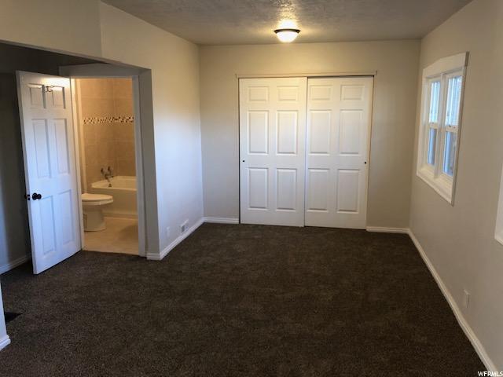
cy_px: 188
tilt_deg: -8.9
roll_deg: +1.7
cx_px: 252
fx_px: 407
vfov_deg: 49.7
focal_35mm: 28
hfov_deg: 63.4
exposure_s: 1/17
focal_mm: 4
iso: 40
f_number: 1.8
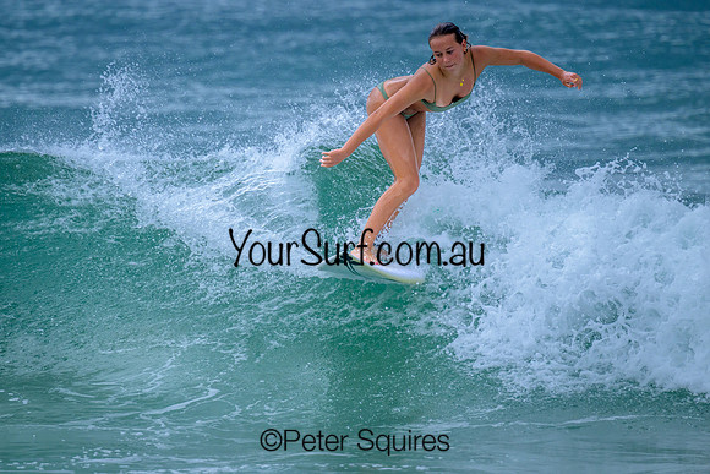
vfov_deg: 2.2
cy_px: 211
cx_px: 323
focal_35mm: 622
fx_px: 12265
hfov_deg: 3.3
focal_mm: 560
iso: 1400
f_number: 8
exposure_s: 1/2000
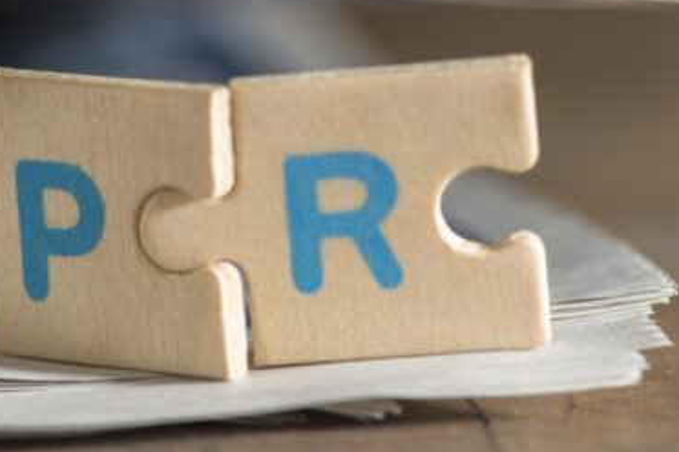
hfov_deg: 9.5
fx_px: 4093
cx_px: 164
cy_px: 94
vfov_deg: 6.3
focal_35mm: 217
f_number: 4
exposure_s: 1/200
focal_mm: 105
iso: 100
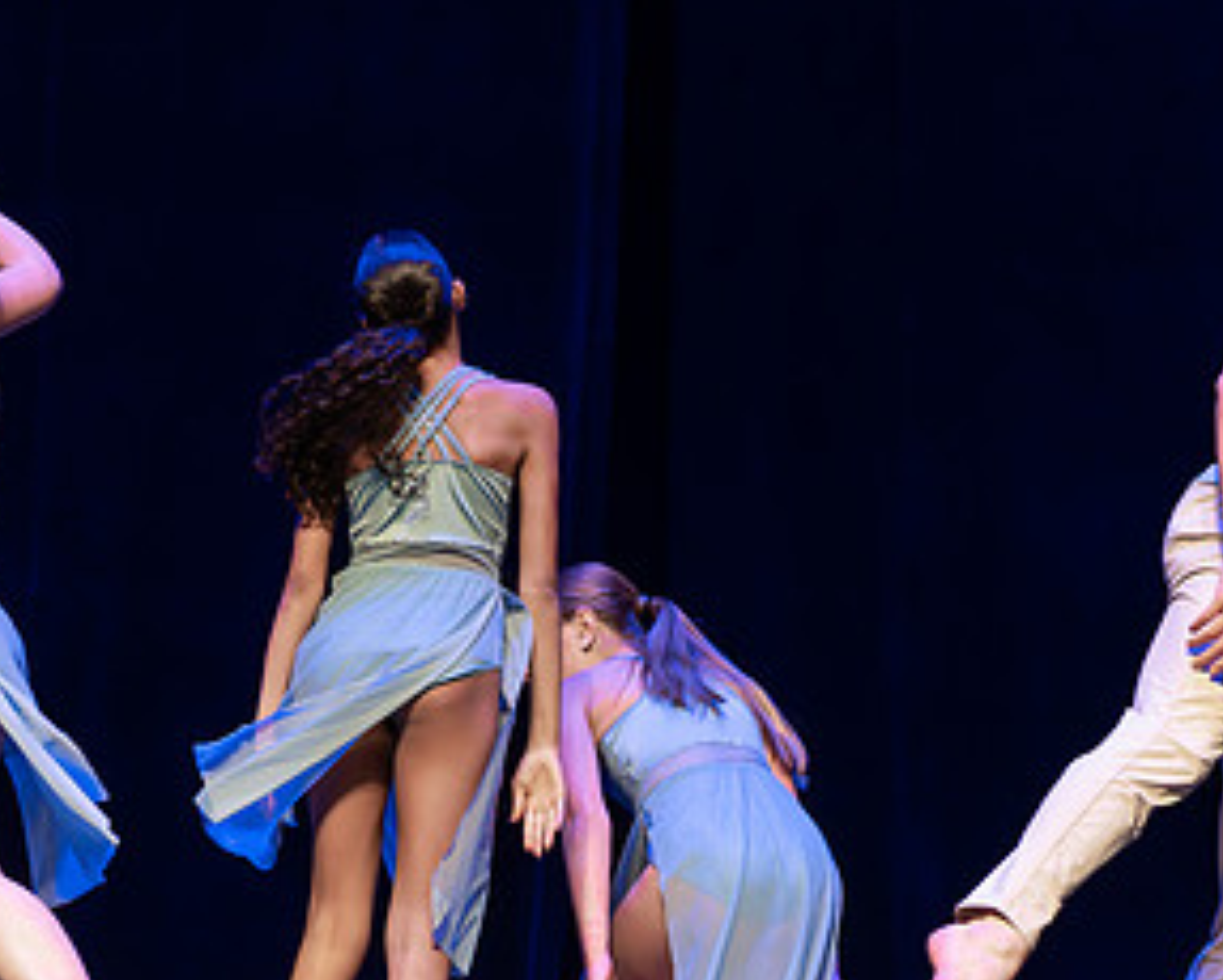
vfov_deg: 6.0
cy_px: 250
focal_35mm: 256
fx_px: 9272
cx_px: 1259
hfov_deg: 7.5
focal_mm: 90
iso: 3200
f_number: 2.8
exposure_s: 1/640
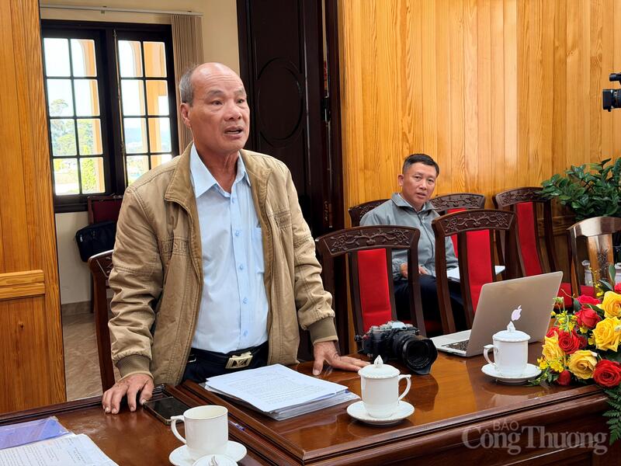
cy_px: 233
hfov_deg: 39.7
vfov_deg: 30.3
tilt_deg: -6.8
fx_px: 861
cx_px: 310
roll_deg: +2.4
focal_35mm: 48
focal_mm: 6.76
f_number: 1.78
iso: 125
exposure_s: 1/100
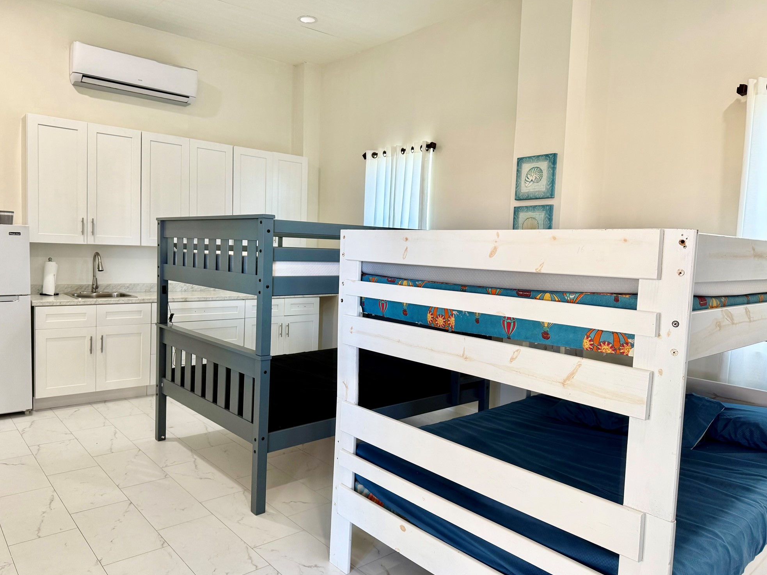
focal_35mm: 25
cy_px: 291
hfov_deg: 69.4
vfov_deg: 54.9
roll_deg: -2.0
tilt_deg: -3.9
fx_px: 554
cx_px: 368
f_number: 1.78
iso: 125
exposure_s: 1/60
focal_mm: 6.76
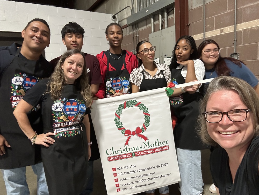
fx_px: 172
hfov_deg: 73.9
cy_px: 98
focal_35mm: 23
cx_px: 130
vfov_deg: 58.9
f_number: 1.9
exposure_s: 1/40
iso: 250
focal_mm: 2.69
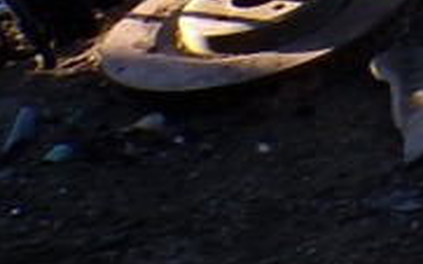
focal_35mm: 180
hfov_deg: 8.7
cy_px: -549
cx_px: 1437
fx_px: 2074
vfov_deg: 6.6
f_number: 4.4
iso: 100
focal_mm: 4.3
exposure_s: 1/75
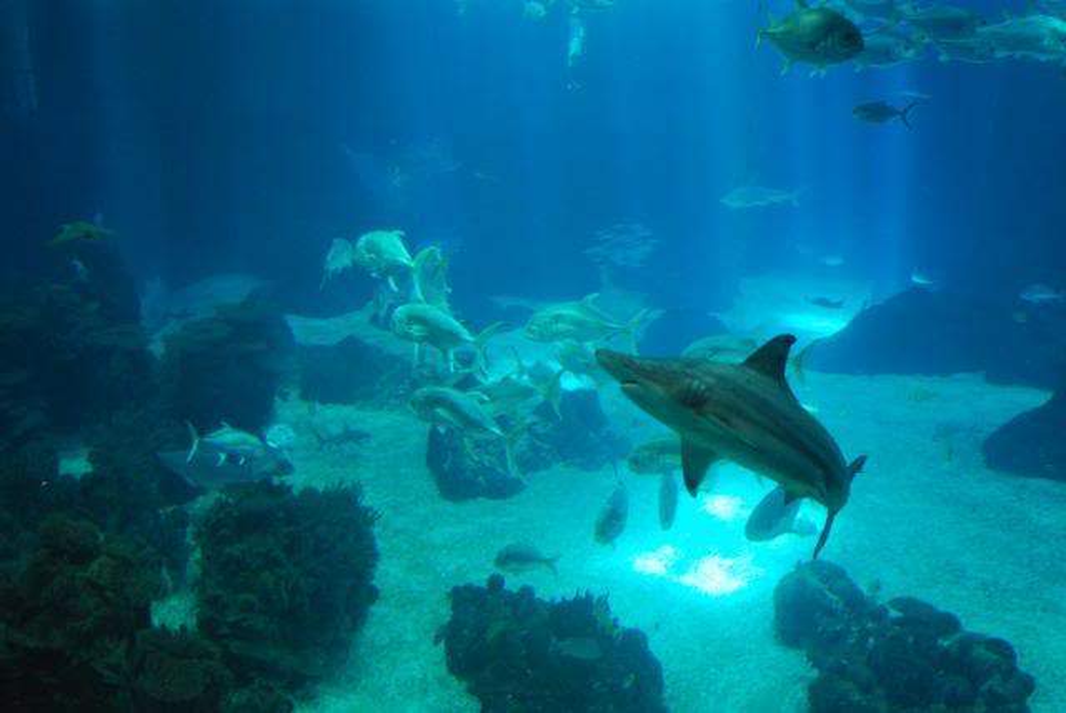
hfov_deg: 57.2
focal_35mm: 33
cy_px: 356
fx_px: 978
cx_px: 533
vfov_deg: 40.0
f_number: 3.8
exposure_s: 1/60
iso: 1600
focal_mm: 22
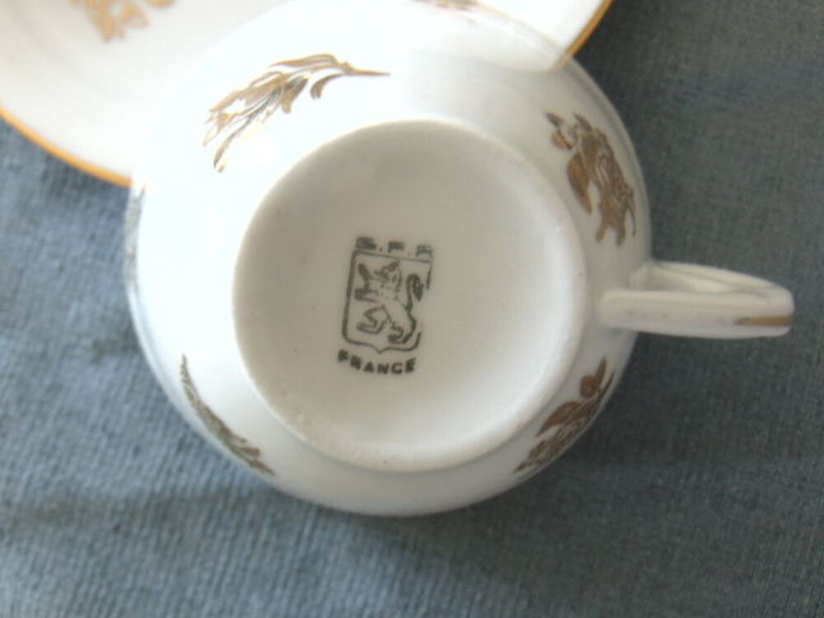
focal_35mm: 35
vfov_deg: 40.7
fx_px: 833
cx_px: 412
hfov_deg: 52.6
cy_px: 309
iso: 80
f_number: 3.2
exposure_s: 1/30
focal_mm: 6.3
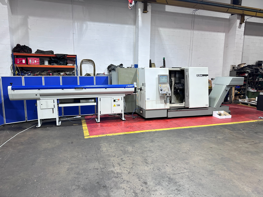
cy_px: 98
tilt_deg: -9.2
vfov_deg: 56.8
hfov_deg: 71.6
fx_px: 182
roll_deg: -1.0
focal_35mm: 24
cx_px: 132
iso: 200
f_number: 1.78
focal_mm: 6.86
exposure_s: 1/100
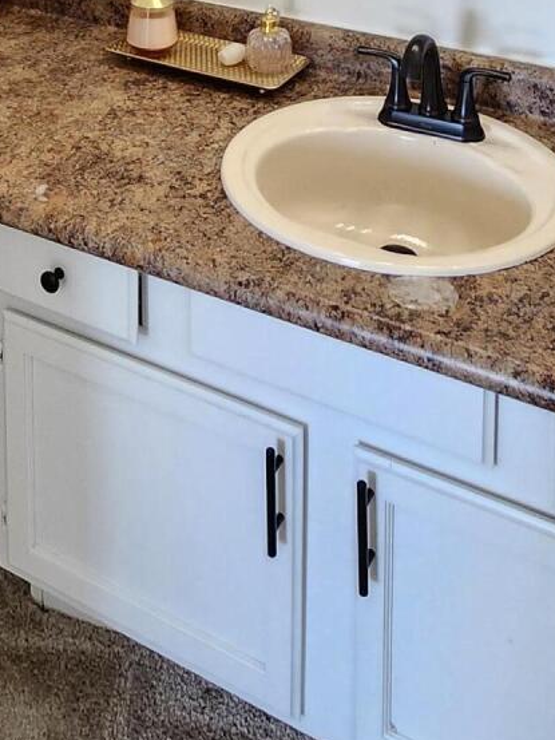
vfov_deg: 29.3
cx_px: 181
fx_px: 1004
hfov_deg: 30.6
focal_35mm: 47
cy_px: -302
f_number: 2.2
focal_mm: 1.74
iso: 100
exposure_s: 1/60
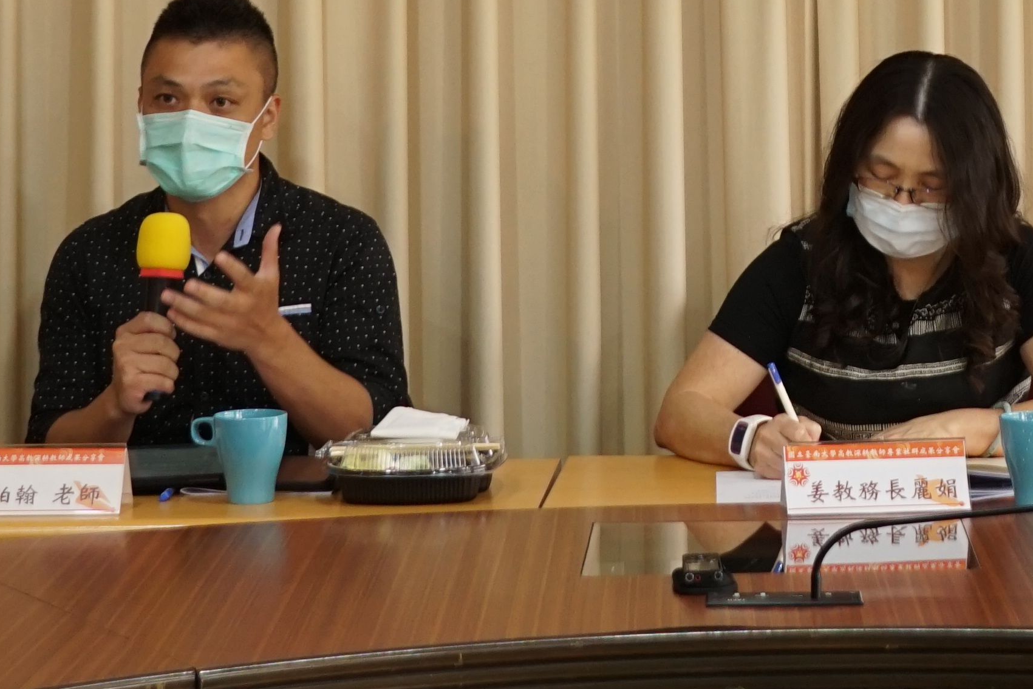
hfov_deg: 16.0
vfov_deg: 10.3
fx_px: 3644
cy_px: -490
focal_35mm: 127
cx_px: 854
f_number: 4
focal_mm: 24
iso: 500
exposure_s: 1/60
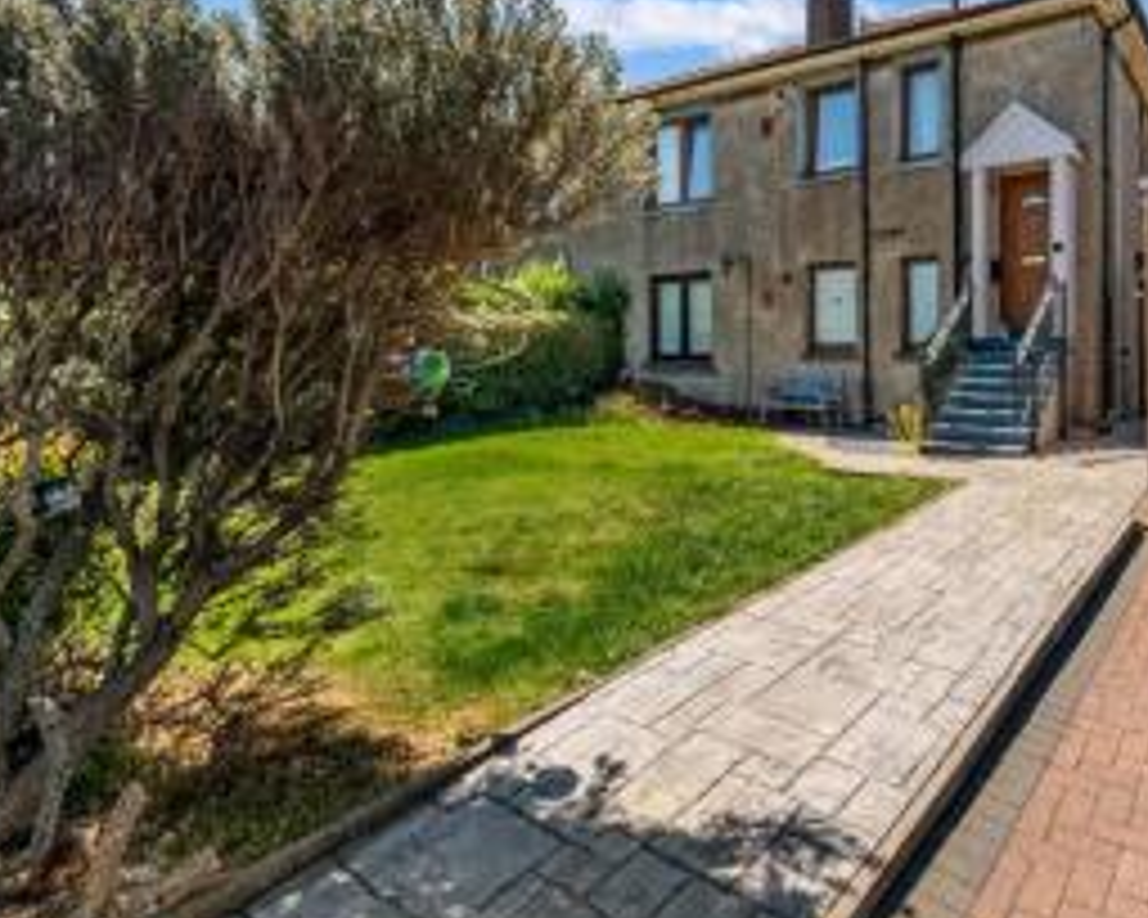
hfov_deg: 74.4
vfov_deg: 65.3
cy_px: 398
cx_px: 795
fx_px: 714
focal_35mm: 21
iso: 250
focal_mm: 8
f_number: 2.8
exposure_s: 1/1500
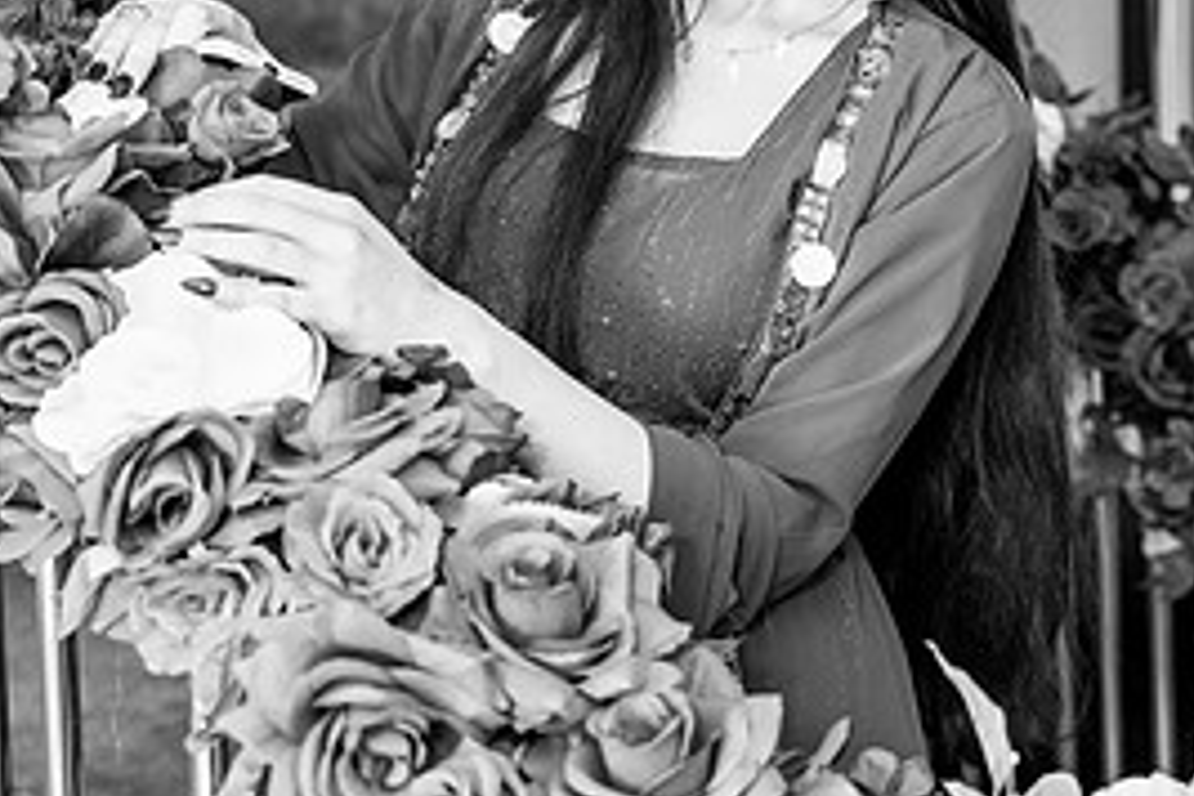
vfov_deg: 19.6
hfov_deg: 29.2
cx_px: 662
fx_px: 2288
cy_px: 215
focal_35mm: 69
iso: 800
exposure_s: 1/200
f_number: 2.8
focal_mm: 41
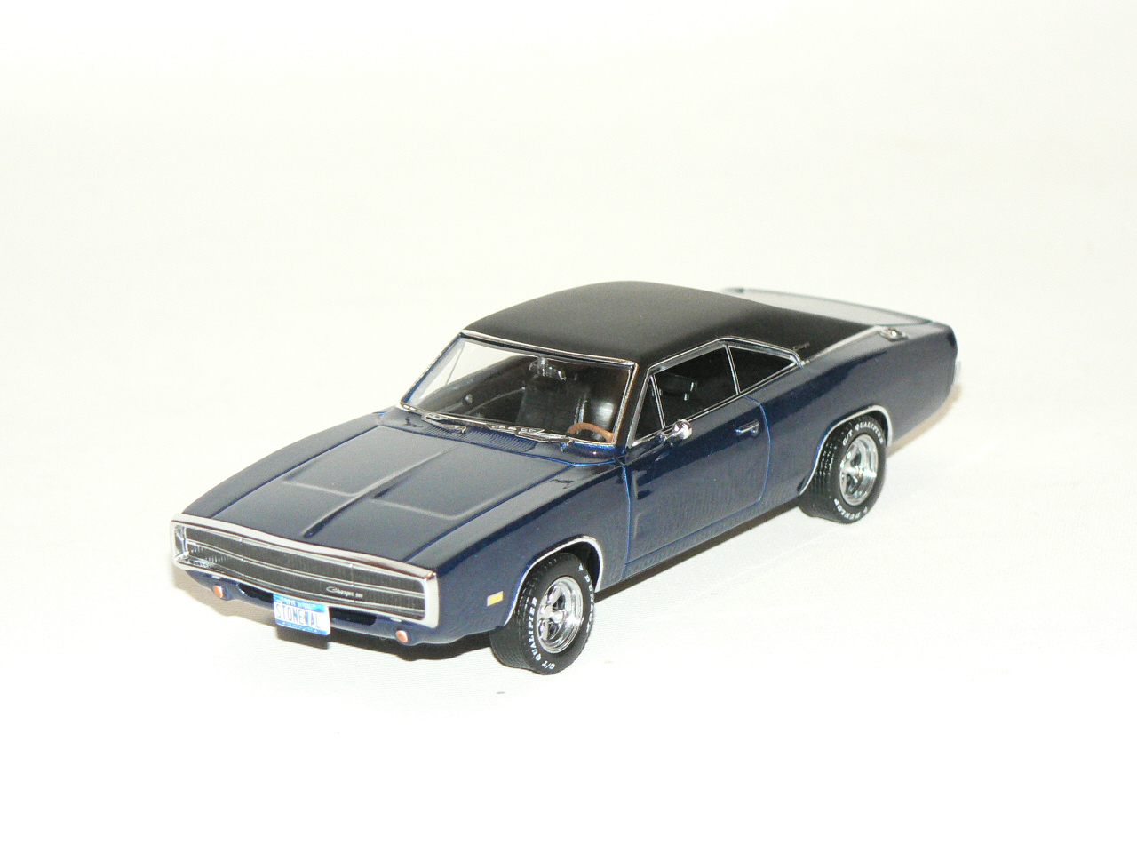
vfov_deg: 11.4
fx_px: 4270
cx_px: 568
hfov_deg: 15.2
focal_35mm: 130
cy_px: 426
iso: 400
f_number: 3.2
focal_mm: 21.6
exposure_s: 1/60
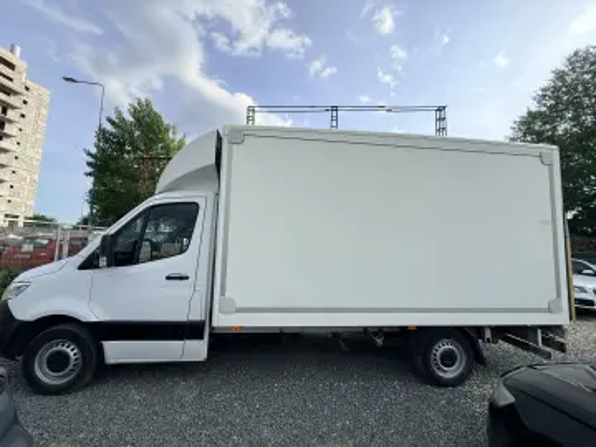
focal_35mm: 14
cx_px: 298
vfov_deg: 85.7
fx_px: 241
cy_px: 224
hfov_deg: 102.1
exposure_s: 1/2092
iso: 50
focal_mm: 2.22
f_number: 2.2
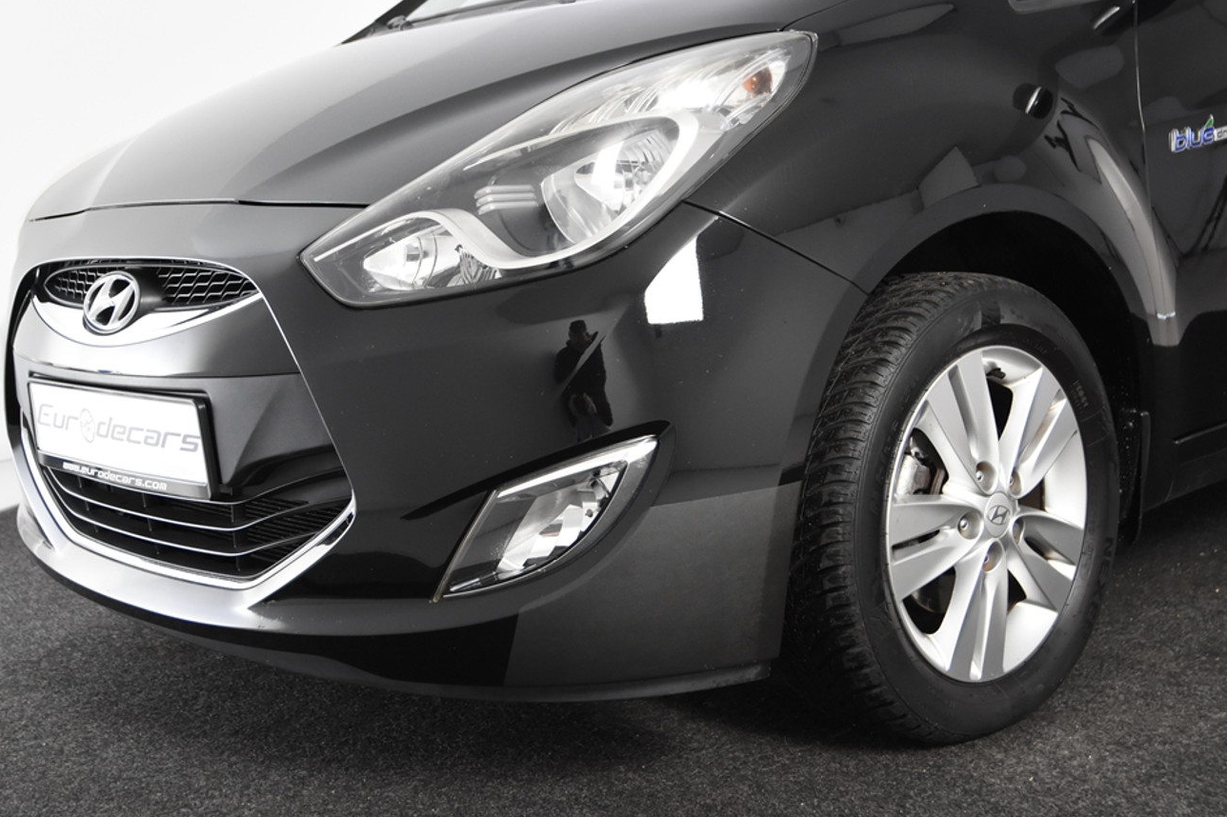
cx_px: 603
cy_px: 381
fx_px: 1722
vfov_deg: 26.7
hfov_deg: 39.2
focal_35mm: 51
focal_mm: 31
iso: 1600
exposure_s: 1/80
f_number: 4.5
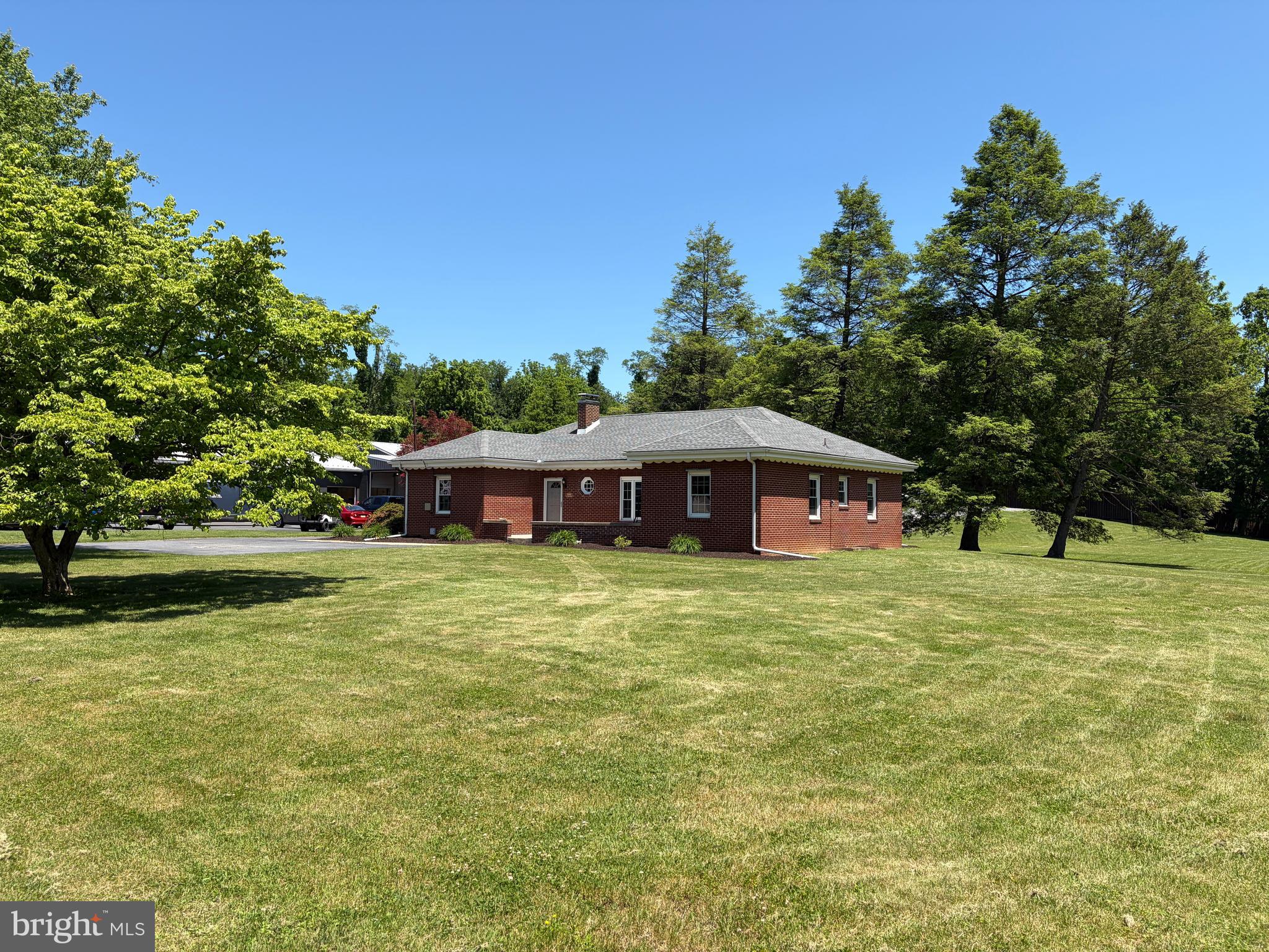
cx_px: 634
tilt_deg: +2.7
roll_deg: -0.1
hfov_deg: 67.3
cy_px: 476
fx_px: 953
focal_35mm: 26
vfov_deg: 53.1
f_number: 1.6
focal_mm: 5.96
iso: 50
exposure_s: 1/2538
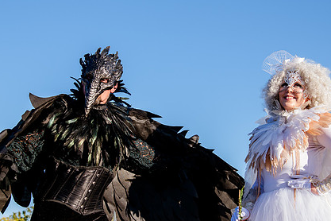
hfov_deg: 27.7
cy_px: 112
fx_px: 671
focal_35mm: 73
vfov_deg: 18.7
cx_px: 172
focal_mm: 46
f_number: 5.6
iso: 200
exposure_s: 1/320
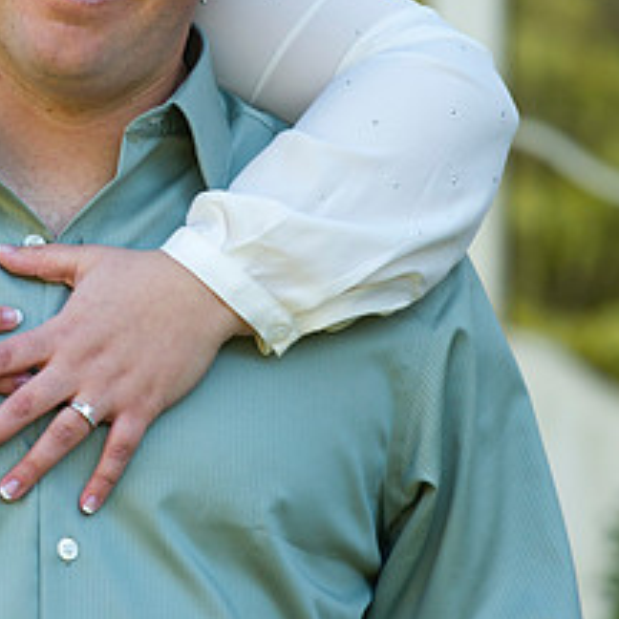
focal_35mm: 400
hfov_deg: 4.4
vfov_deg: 4.4
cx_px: -52
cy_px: 77
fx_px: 8092
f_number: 5.6
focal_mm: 175
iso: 400
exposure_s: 1/125
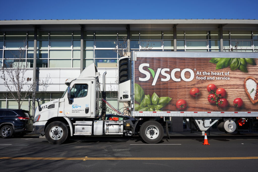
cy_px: 86
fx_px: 251
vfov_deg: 37.9
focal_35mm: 35
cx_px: 129
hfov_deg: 54.4
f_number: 8
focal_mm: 35
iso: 100
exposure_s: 1/400
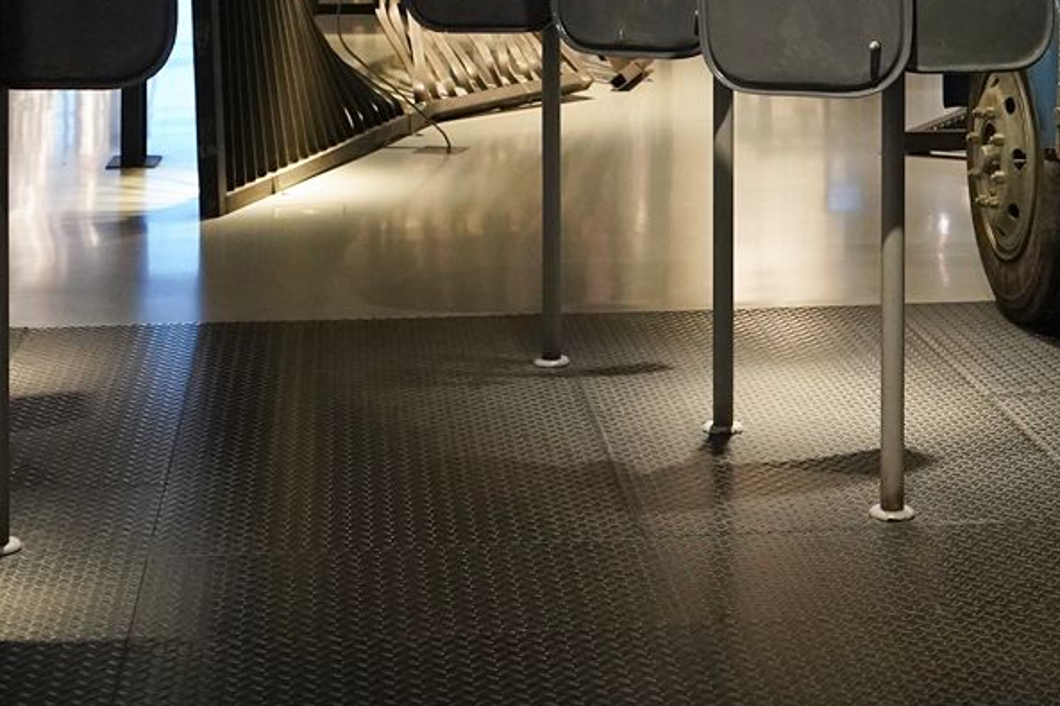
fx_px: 2384
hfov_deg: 25.0
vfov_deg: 15.9
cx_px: 642
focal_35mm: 81
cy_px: -232
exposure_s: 1/80
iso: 3200
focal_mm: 24
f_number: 3.2
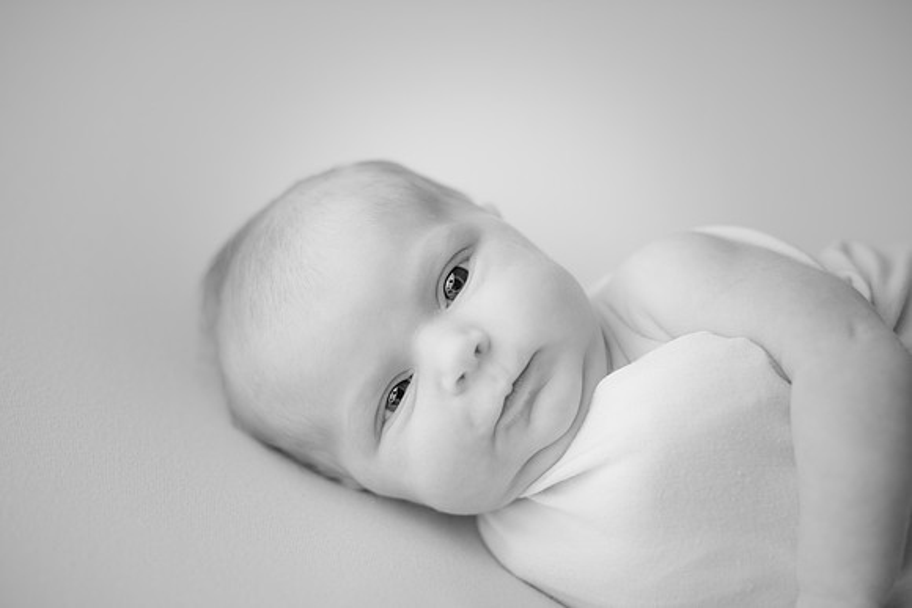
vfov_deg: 27.0
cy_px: 304
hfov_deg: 39.6
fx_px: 1267
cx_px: 456
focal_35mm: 50
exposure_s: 1/160
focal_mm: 50
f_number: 2.8
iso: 160
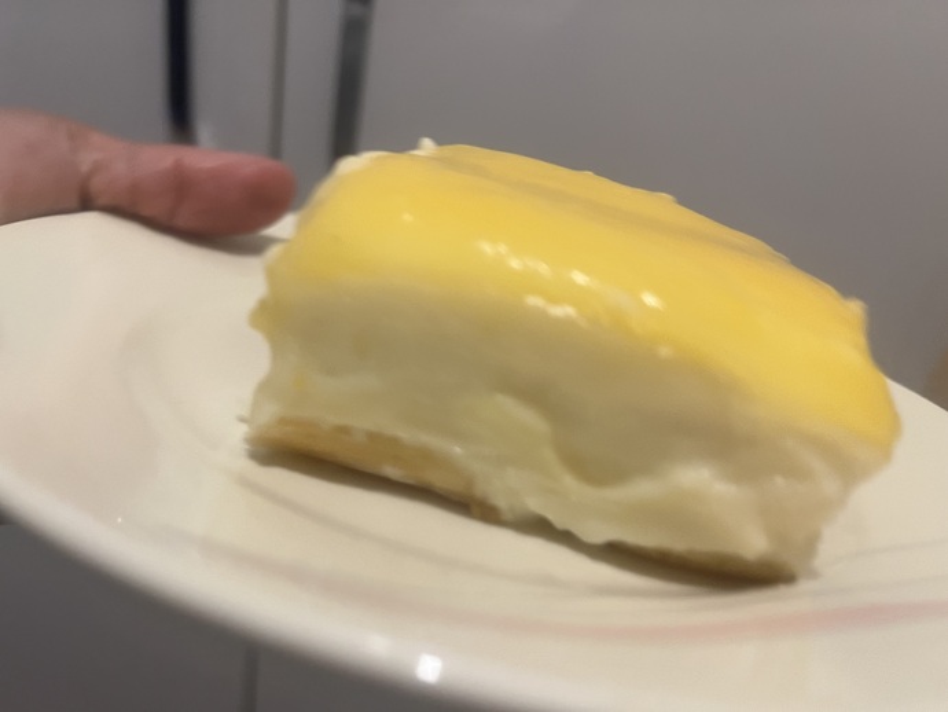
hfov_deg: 67.3
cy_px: 356
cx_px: 474
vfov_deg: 53.1
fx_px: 712
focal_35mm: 26
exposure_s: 1/50
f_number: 1.6
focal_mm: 5.1
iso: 160
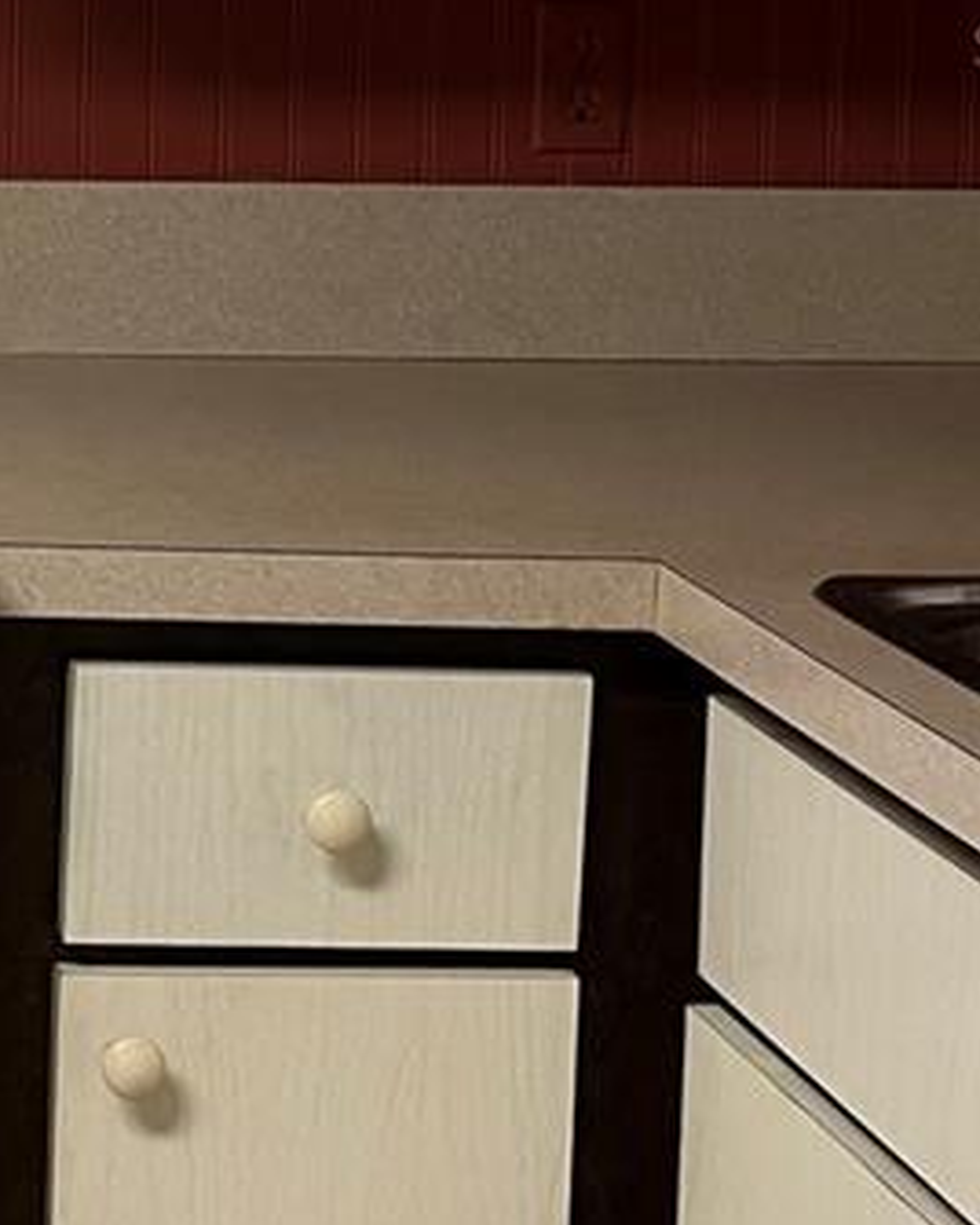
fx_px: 3299
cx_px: -413
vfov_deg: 20.5
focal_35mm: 91
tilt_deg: -3.9
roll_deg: -0.9
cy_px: 44
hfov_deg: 15.8
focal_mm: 5.1
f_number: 1.6
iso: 250
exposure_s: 1/60
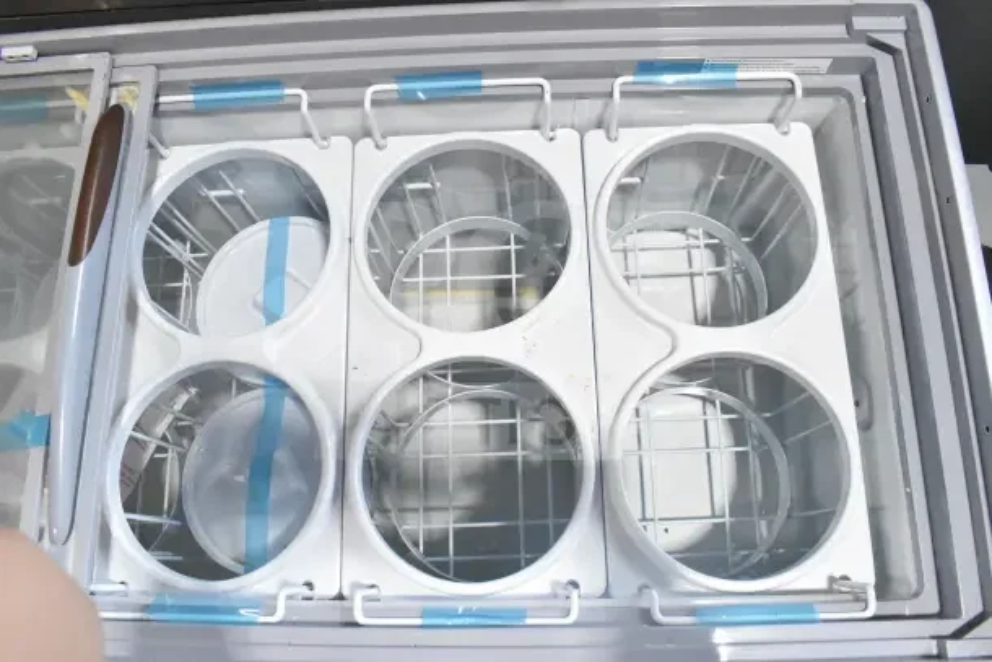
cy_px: 331
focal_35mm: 27
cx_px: 496
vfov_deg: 48.0
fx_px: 744
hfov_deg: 67.4
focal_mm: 18
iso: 6400
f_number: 7.1
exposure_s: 1/500
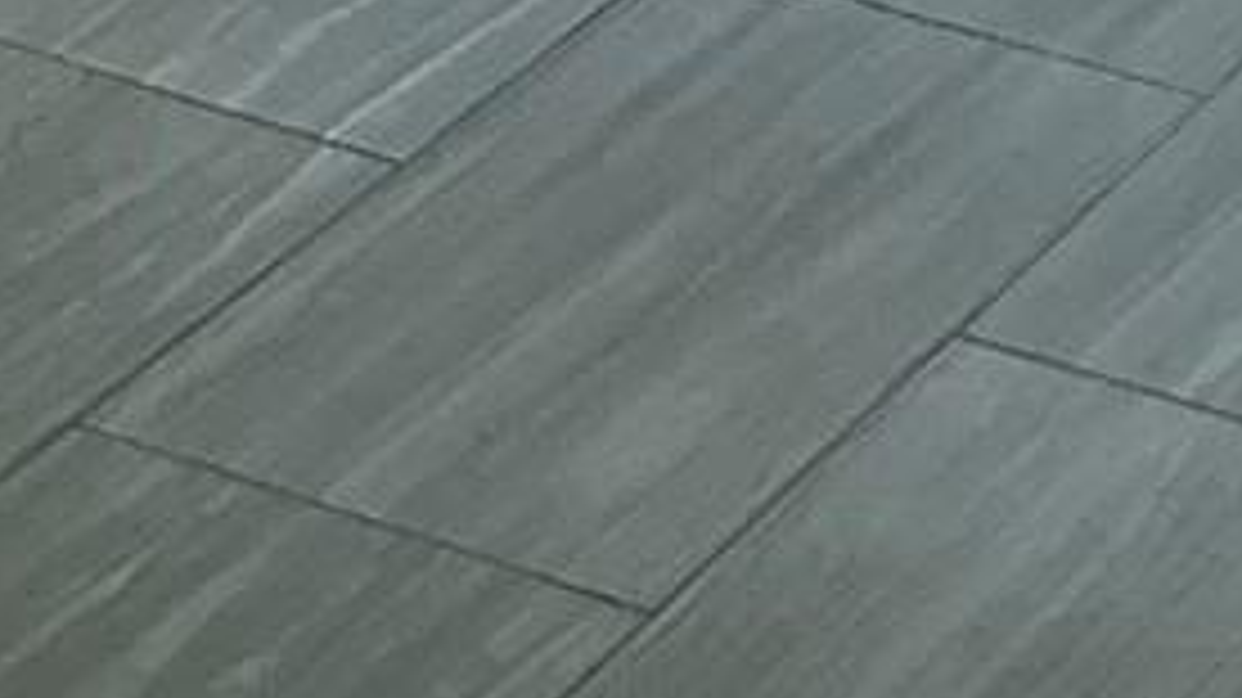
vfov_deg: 4.6
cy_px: -2688
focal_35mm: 226
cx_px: 243
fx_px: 7440
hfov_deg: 9.5
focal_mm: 3
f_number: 1.8
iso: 25
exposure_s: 1/389
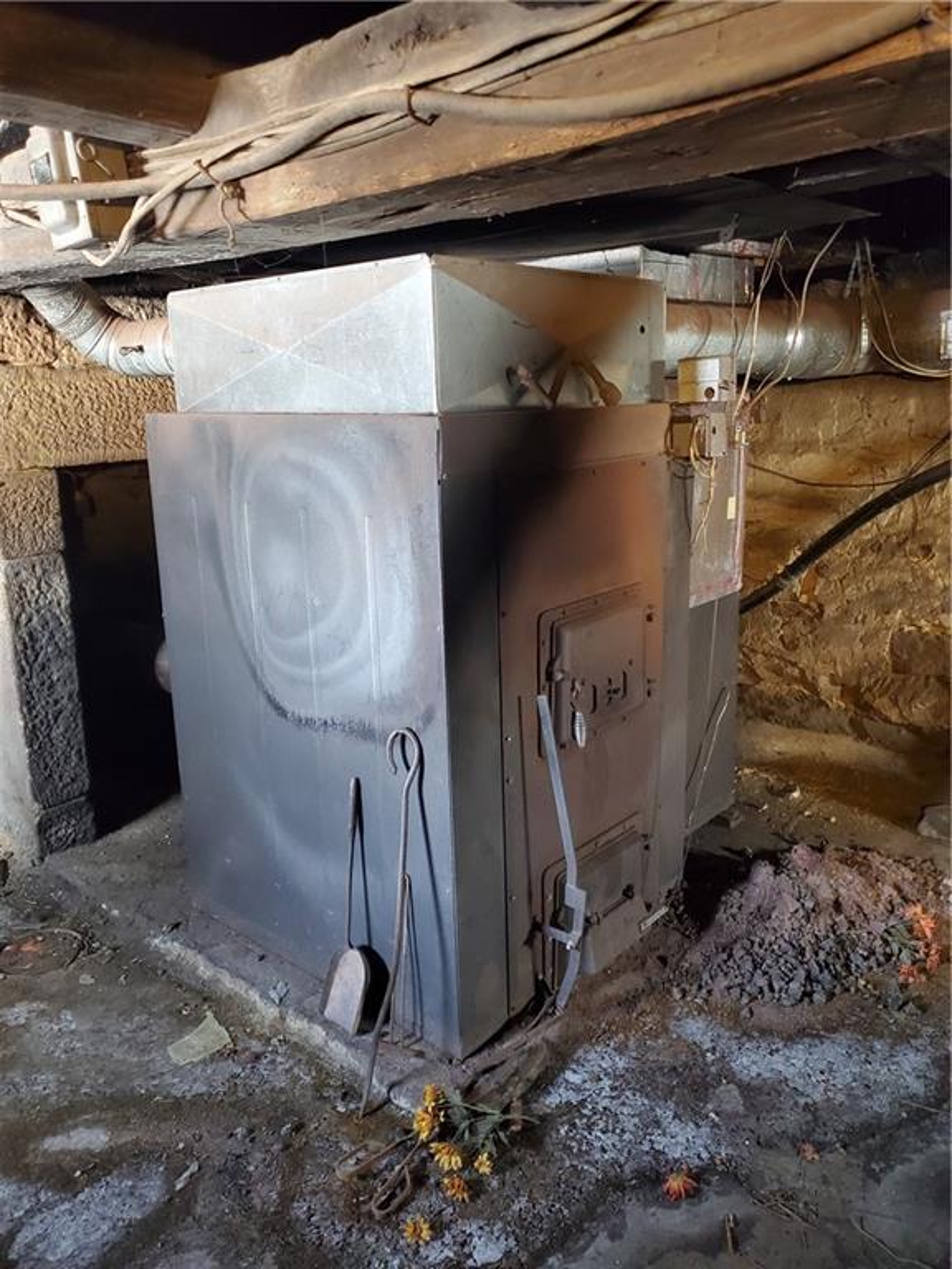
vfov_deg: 67.3
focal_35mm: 26
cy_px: 634
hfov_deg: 53.1
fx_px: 953
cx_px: 476
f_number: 1.5
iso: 640
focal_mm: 4.3
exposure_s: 1/17
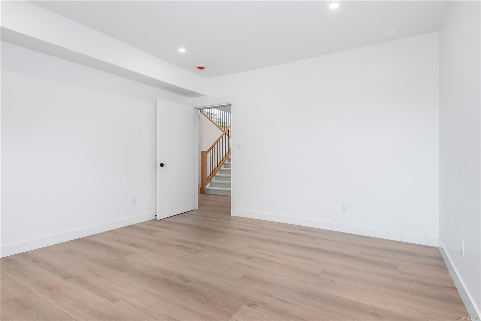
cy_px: 160
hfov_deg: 90.0
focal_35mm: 18
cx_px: 240
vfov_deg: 67.4
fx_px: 240
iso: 250
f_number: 8
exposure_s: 1/20
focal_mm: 12
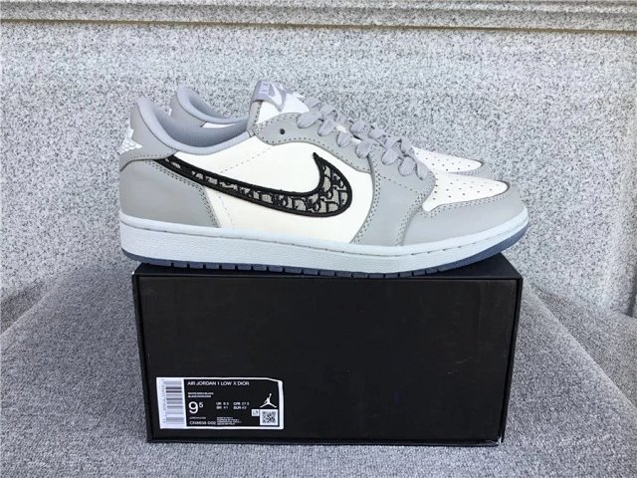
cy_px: 239
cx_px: 318
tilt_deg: -18.0
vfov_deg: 45.4
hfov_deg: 58.4
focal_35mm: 31
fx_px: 570
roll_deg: -0.9
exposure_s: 1/176
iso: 25
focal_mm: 3.3
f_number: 2.4
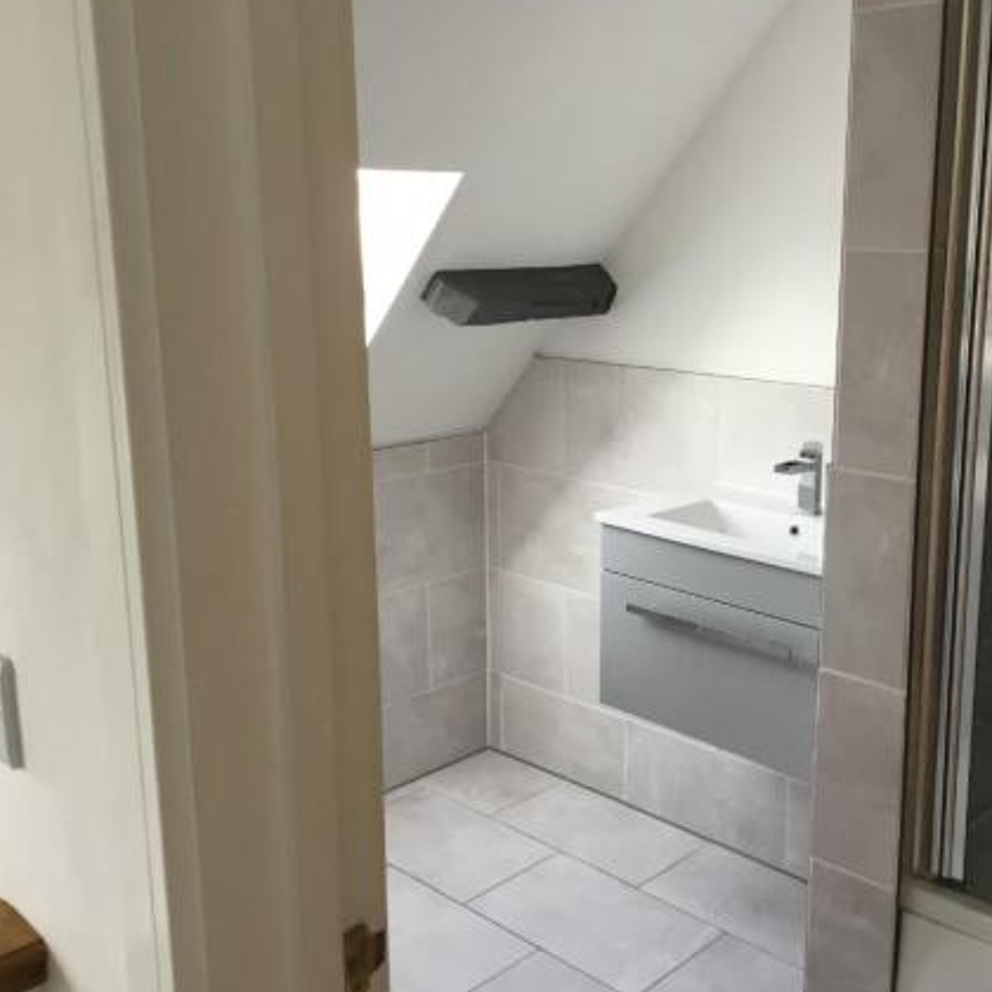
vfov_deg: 43.9
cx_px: 627
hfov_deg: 43.5
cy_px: 485
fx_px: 1232
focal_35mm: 38
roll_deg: -0.1
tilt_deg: -12.7
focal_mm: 3.3
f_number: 2.4
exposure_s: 1/33
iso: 25
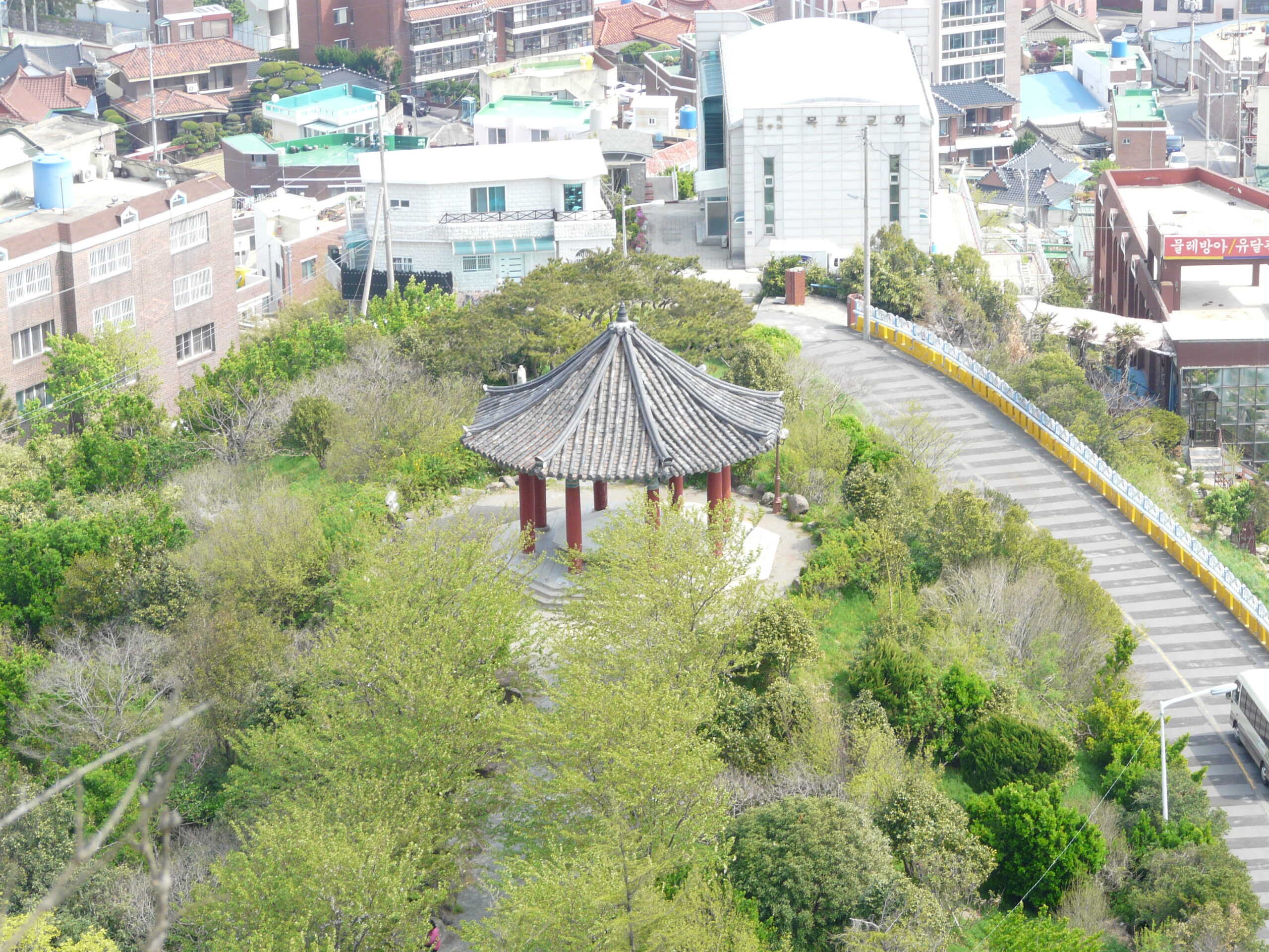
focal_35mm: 112
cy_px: 476
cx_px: 634
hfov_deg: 17.6
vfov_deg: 13.2
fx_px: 4106
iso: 100
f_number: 4.5
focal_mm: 18.3
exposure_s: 1/200
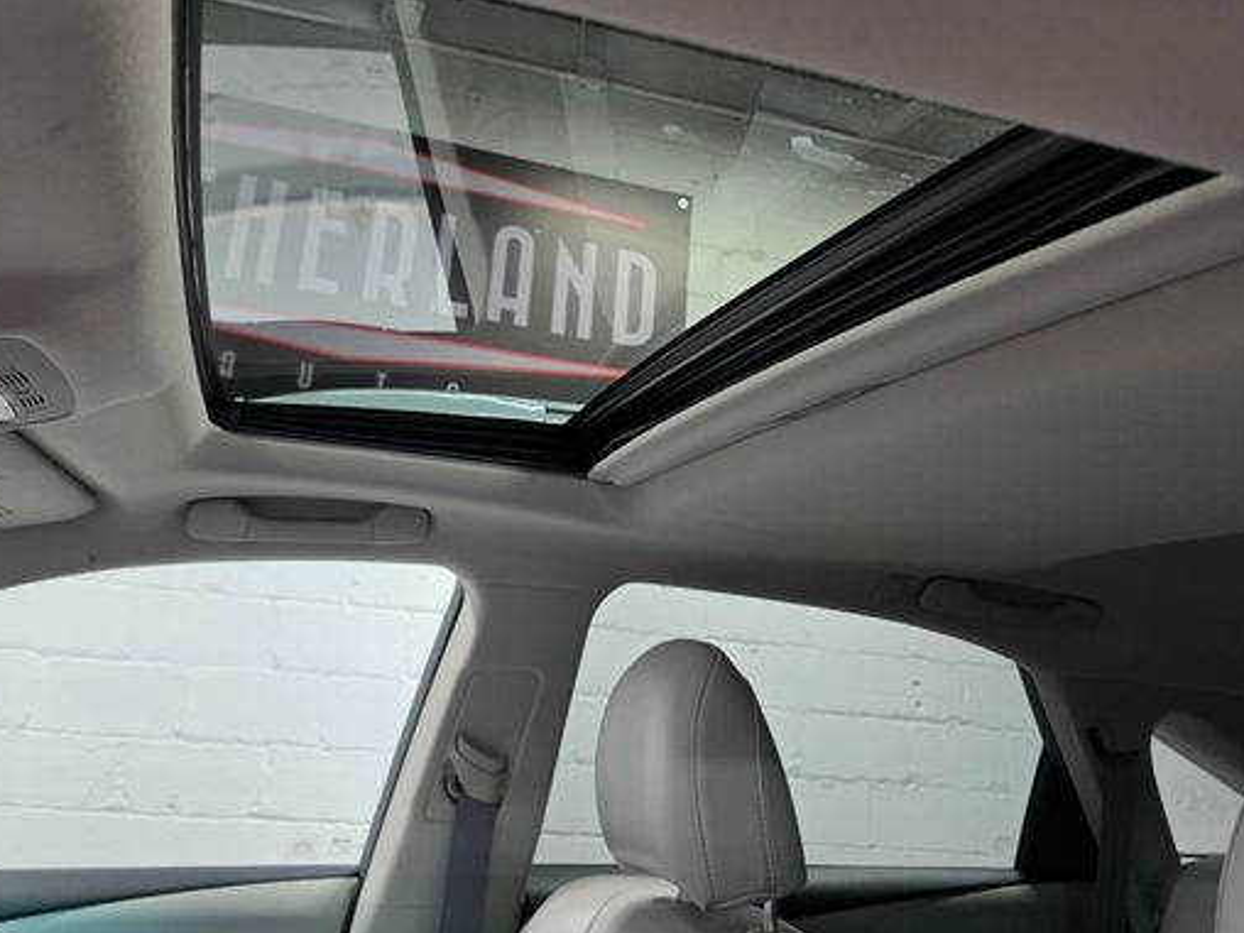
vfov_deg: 47.8
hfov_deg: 61.5
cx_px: 551
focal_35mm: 29
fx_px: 1042
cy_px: 350
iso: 320
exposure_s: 1/120
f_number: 1.7
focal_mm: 6.3
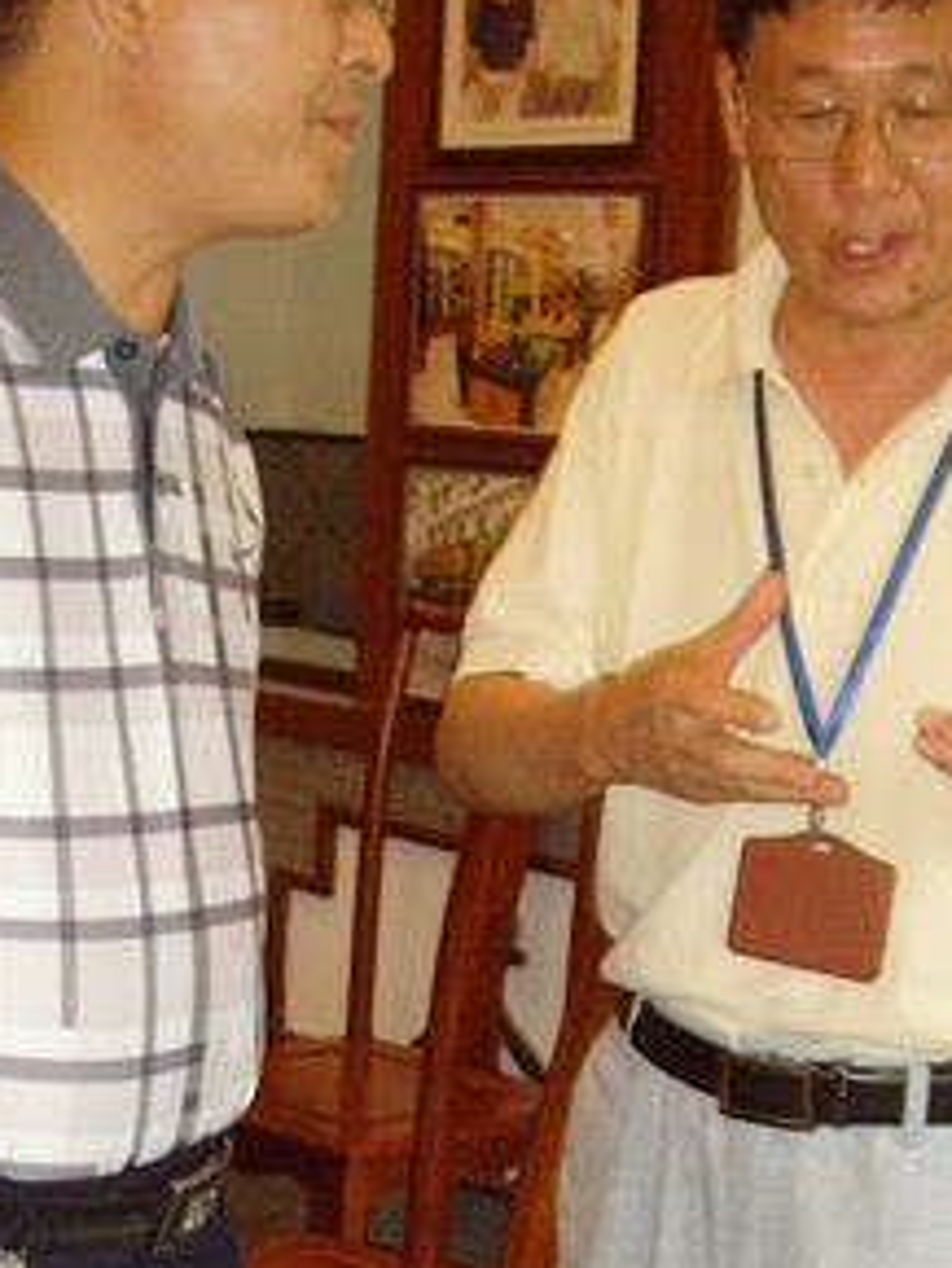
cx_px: 342
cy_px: 1060
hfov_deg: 16.4
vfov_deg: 21.4
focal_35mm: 90
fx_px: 3298
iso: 240
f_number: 3.5
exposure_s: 1/45
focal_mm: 6.6
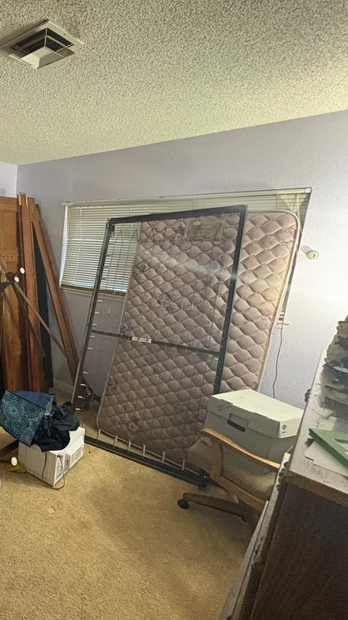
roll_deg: -1.4
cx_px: -28
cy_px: 305
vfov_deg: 83.9
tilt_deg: -12.2
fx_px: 345
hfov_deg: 42.8
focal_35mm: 21
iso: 640
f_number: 2.2
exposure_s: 1/40
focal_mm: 2.22
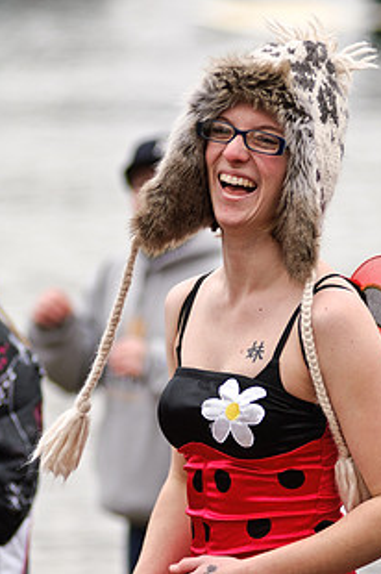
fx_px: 4673
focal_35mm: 294
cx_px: 252
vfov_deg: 7.0
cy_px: 368
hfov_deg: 4.7
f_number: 2.8
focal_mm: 135
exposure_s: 1/640
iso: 200
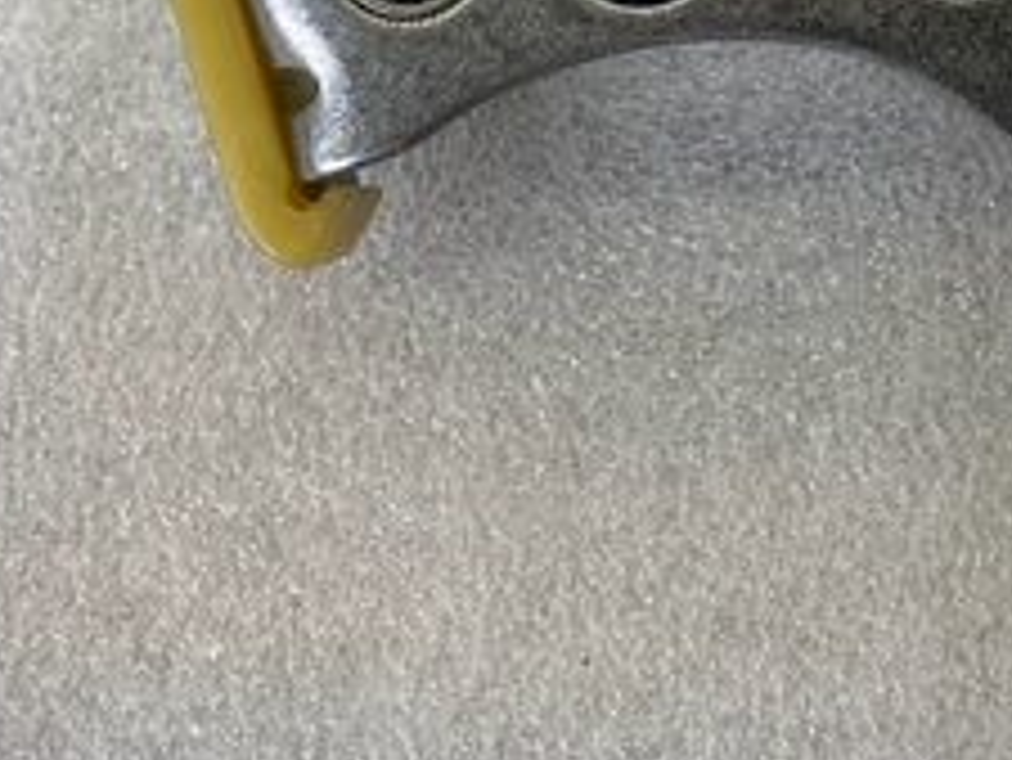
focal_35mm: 74
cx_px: 868
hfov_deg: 25.7
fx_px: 2165
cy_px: -153
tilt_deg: -63.2
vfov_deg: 18.8
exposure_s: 1/120
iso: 64
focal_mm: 4.25
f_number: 1.8
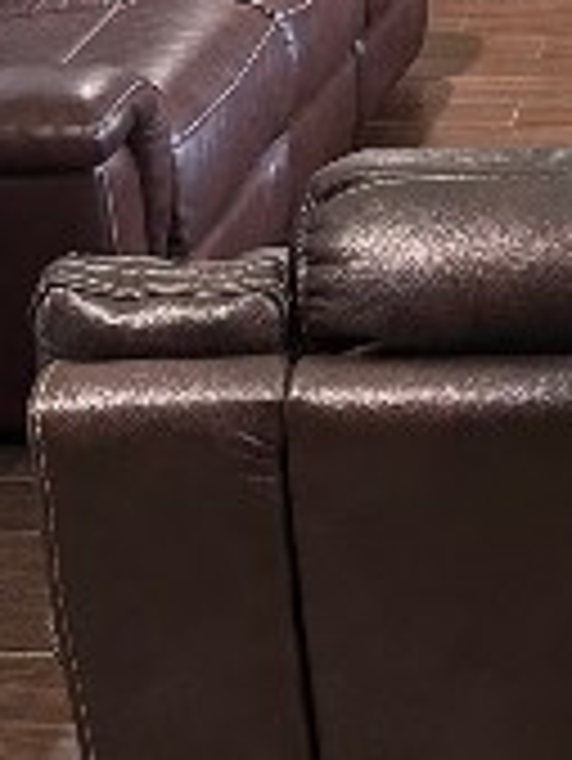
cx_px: 815
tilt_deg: -9.0
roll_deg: -0.9
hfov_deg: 13.0
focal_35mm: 109
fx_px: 2398
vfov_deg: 16.8
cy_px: -283
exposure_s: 1/60
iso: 400
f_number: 1.78
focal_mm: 6.86
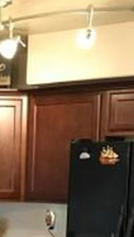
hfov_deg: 11.3
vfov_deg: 19.5
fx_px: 656
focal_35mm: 104
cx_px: -56
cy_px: 271
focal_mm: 3.99
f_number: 1.8
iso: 80
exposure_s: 1/15
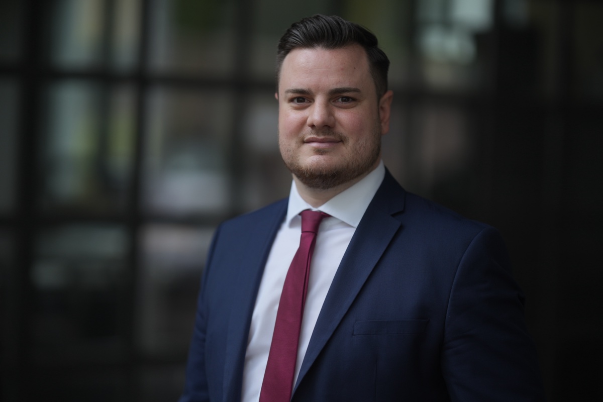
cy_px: 201
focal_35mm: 105
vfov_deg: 13.0
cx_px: 302
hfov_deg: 19.5
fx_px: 1759
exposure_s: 1/640
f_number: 1.4
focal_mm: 105
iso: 100
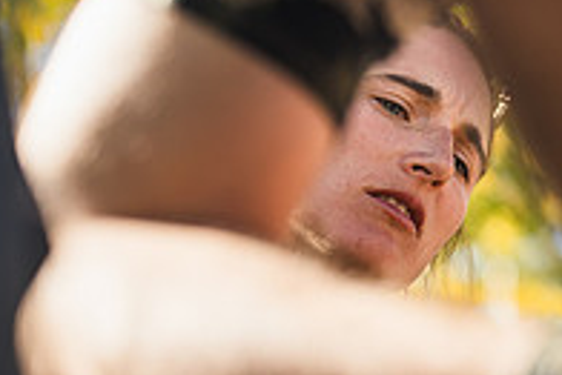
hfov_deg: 13.5
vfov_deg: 9.2
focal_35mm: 148
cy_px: 351
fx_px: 2312
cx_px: 685
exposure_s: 1/1000
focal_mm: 50
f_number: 2
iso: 100
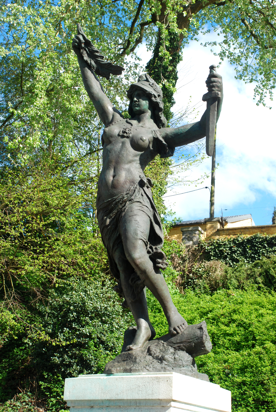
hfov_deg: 19.0
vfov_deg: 28.0
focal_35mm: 72
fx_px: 826
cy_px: 206
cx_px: 138
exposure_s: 1/125
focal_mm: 48
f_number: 11
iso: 200
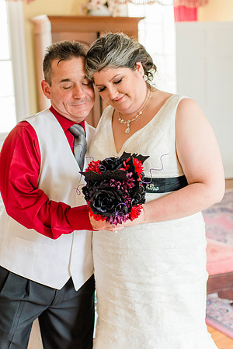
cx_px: 116
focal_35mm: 52
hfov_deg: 25.8
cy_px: 174
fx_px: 510
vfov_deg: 37.9
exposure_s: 1/100
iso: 640
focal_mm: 35
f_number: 2.2
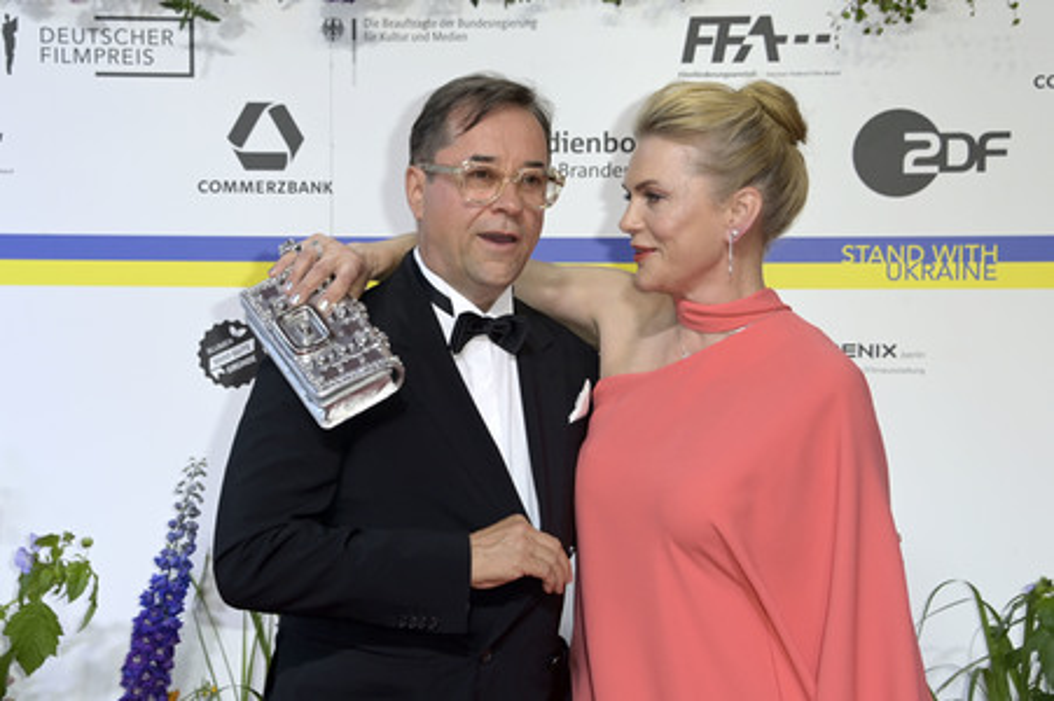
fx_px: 2487
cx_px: 527
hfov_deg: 23.9
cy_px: 350
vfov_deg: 16.0
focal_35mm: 85
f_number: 6.3
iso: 640
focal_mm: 85
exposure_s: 1/200
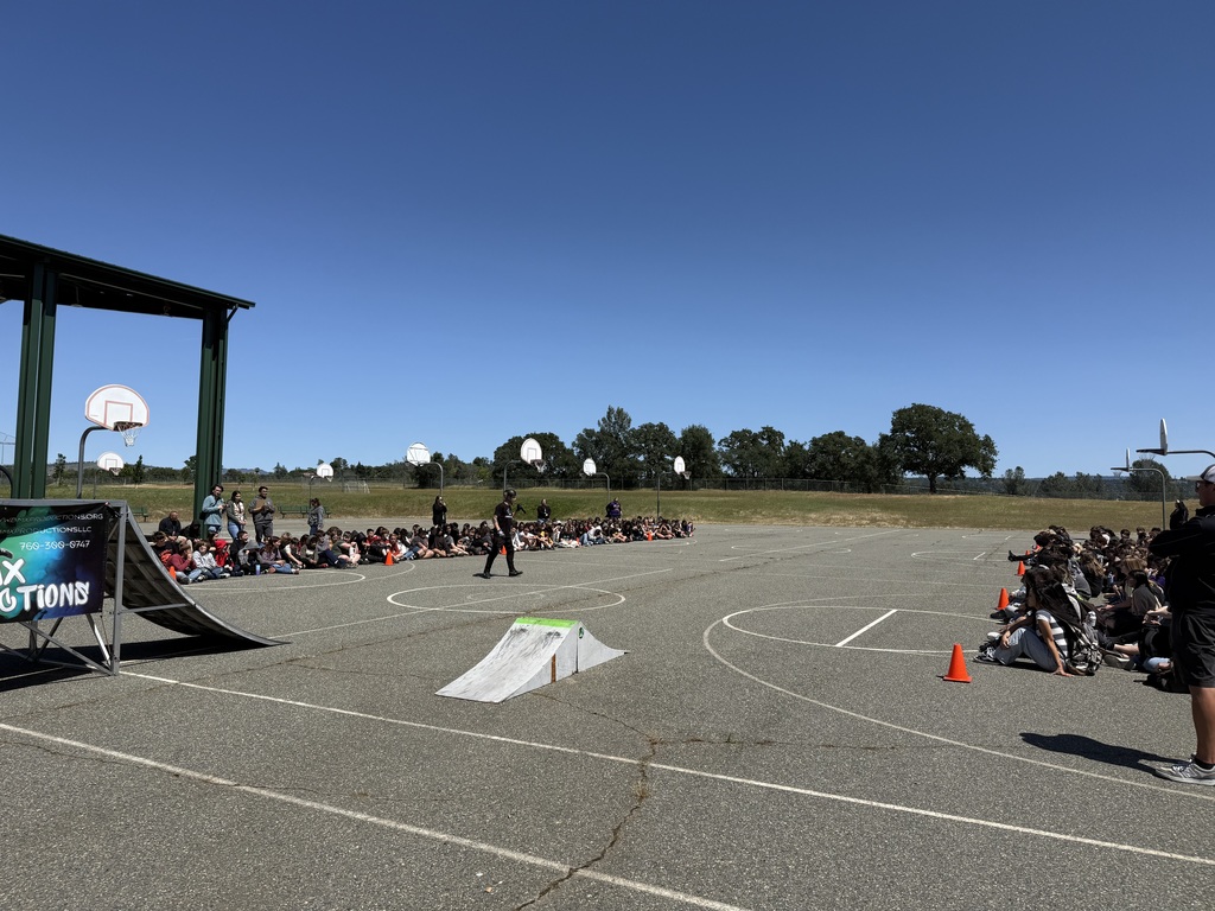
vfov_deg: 56.8
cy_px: 456
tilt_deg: +5.2
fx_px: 842
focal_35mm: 24
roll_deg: -1.8
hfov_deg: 71.6
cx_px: 608
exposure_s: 1/6711
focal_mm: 6.76
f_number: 1.78
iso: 80
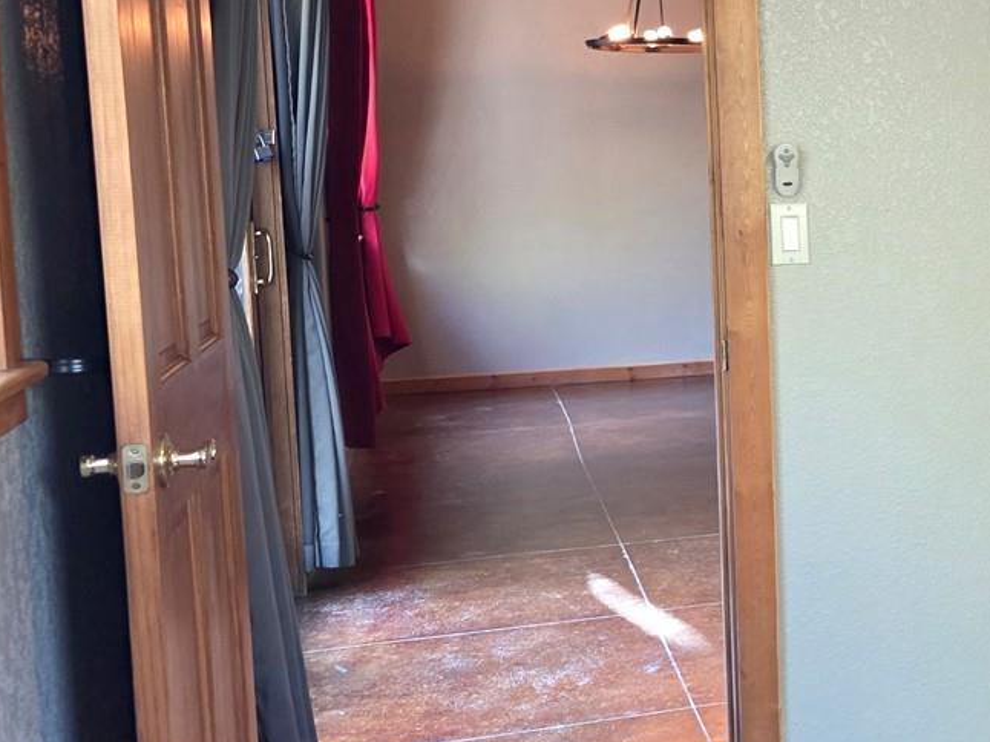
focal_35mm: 57
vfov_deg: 25.6
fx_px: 1630
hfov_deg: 29.3
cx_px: 1172
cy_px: 328
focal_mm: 6.3
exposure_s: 1/120
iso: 400
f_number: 1.7
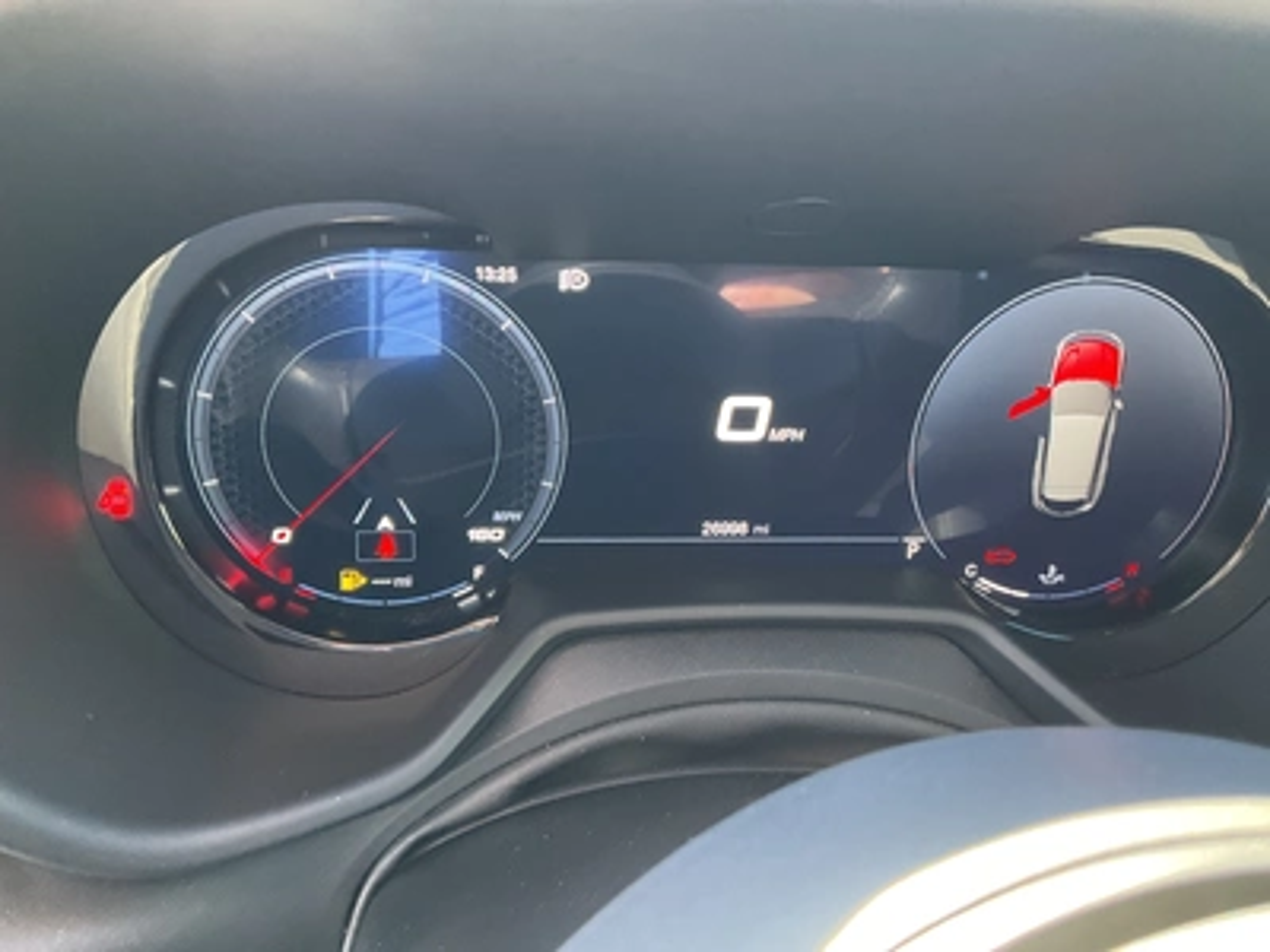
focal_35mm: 29
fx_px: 1064
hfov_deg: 61.7
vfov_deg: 48.2
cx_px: 635
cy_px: 476
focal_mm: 3
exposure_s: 1/60
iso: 200
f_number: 1.8
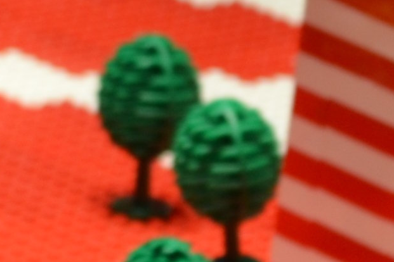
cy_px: 446
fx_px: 6430
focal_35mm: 588
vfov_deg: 2.3
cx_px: -545
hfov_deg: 3.5
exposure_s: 1/50
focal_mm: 55
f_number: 5.6
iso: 200
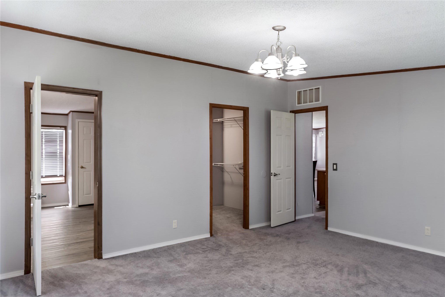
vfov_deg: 53.1
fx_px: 297
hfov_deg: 73.7
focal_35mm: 24
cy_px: 148
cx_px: 222
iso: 250
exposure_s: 1/10
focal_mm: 16
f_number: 9
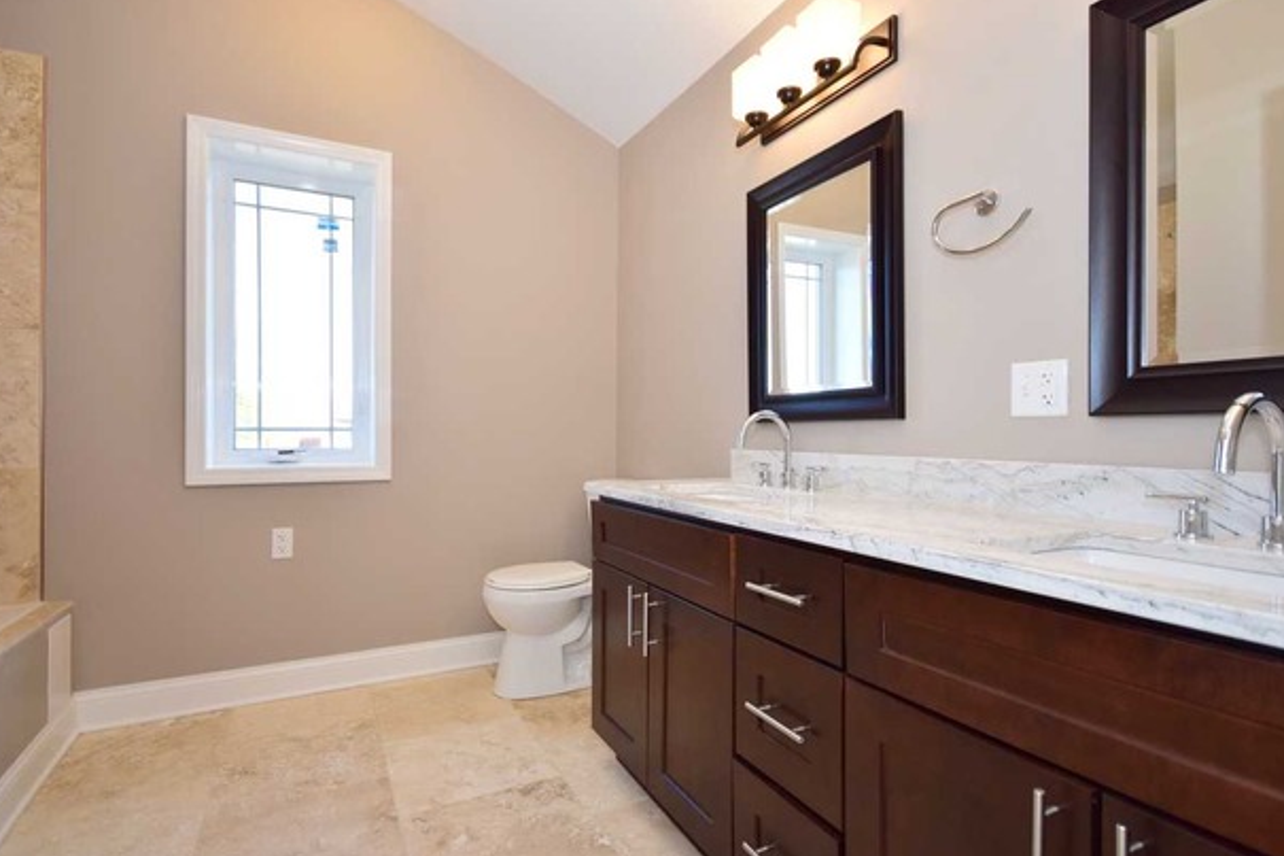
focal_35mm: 18
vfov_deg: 66.6
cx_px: 647
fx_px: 651
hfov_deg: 89.2
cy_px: 439
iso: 500
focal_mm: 11.5
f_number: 6.3
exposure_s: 1/80
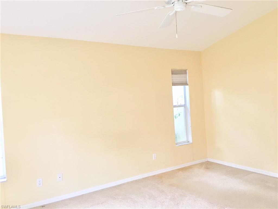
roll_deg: +2.6
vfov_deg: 48.2
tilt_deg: -0.1
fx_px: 233
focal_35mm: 29
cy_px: 104
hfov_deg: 61.7
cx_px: 139
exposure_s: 1/30
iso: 80
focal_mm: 4.15
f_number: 2.2
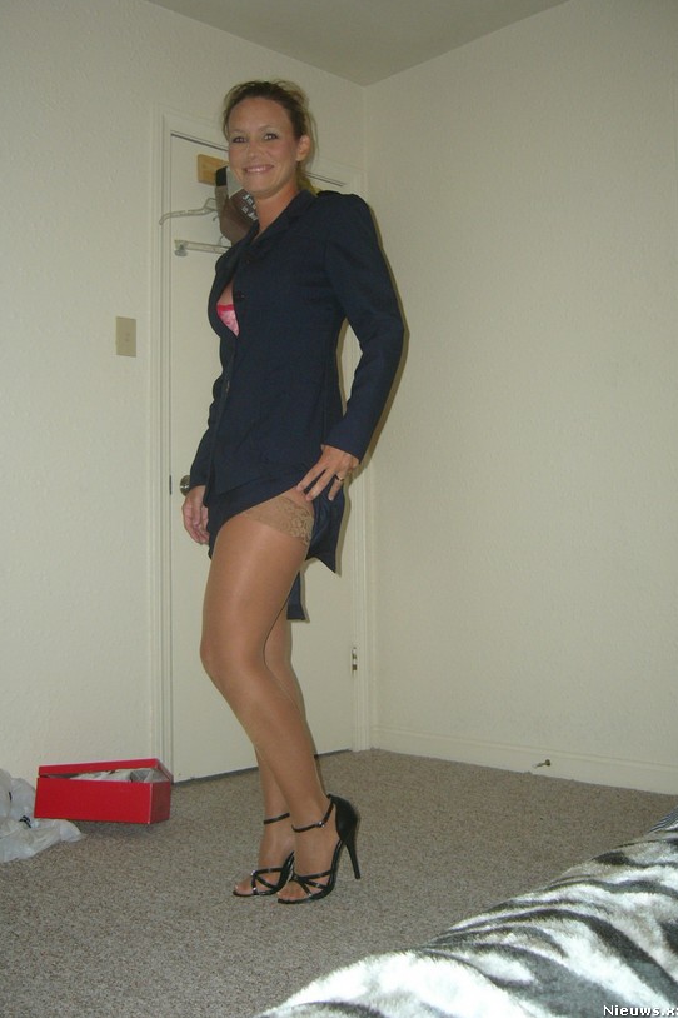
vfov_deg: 51.9
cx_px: 318
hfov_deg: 35.9
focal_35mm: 37
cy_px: 507
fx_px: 1046
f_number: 2.8
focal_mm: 5.8
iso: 150
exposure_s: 1/60
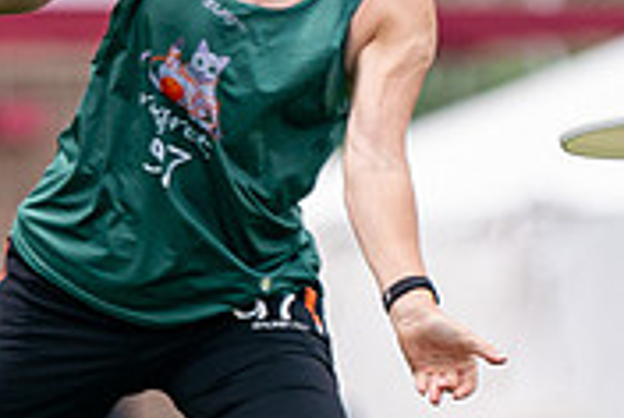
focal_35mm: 1035
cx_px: 252
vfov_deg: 1.3
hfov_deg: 2.0
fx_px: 17970
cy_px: 181
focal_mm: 200
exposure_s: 1/5000
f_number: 2.8
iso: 640
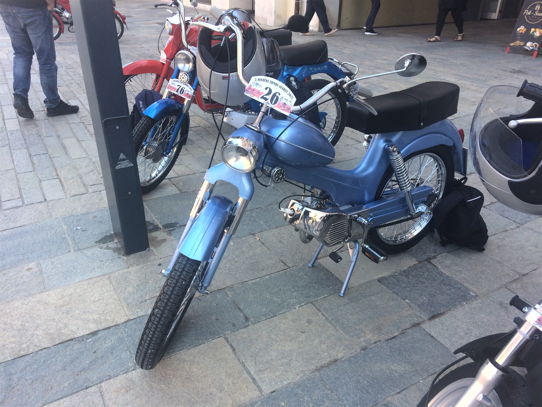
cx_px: 271
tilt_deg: -27.6
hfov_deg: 61.7
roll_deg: -1.7
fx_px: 454
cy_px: 204
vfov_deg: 48.2
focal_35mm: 29
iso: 32
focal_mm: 4.15
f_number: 2.2
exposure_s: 1/230
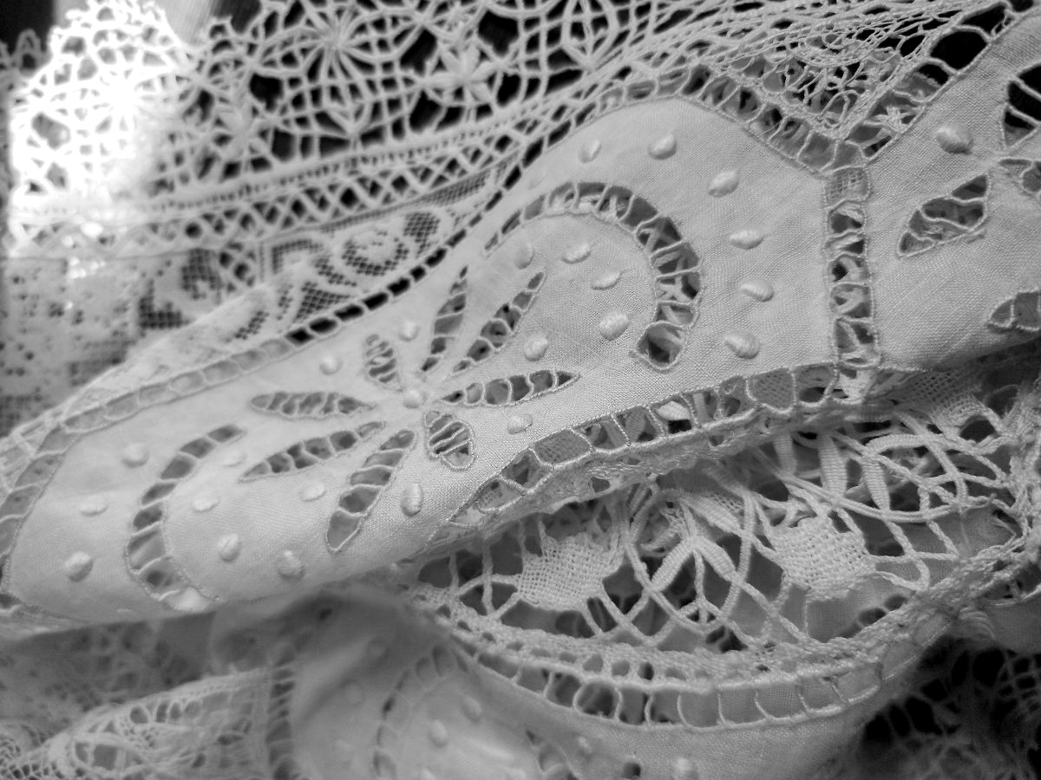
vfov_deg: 58.9
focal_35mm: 23
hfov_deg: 73.9
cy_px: 390
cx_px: 520
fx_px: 692
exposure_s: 1/231
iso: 50
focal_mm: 7.01
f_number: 1.69
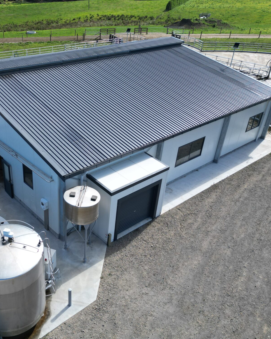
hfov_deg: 44.3
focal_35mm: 32
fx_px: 321
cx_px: 68
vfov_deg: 55.7
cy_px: 172
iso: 130
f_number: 1.7
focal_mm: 6.72
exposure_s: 1/2000
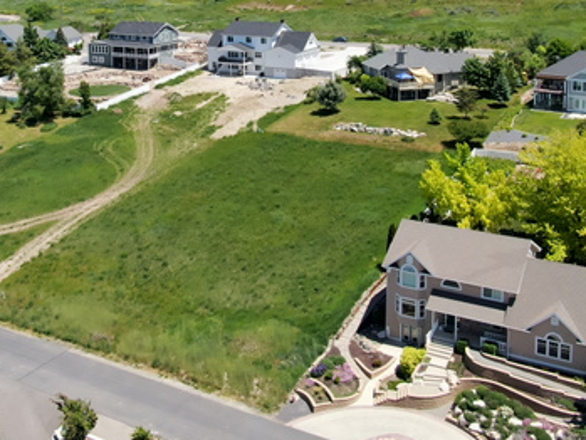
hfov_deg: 42.8
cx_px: 245
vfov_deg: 31.4
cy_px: 47
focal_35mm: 44
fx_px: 745
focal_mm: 4.39
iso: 400
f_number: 2.8
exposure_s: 1/1250
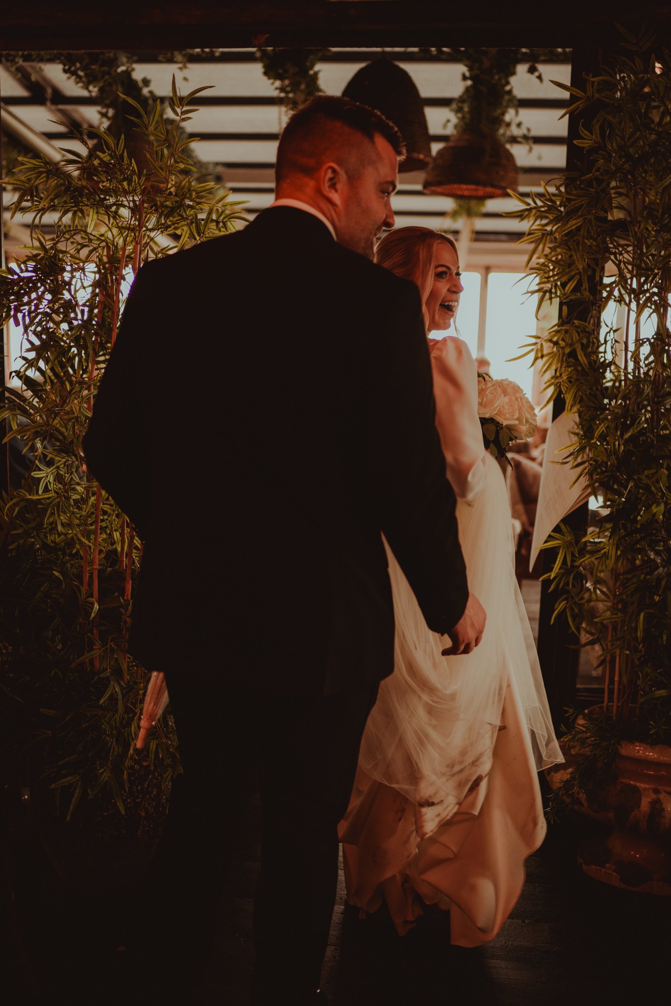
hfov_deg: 37.9
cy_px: 503
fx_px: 978
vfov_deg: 54.4
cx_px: 336
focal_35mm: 35
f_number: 1.6
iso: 1600
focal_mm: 35
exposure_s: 1/250
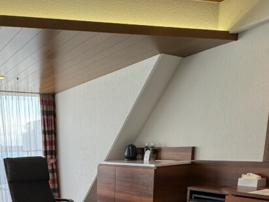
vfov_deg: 36.3
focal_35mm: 35
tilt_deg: -12.2
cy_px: 205
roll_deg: +1.7
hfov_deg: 48.6
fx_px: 272
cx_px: 41
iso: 40
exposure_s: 1/140
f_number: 2.2
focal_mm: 2.22
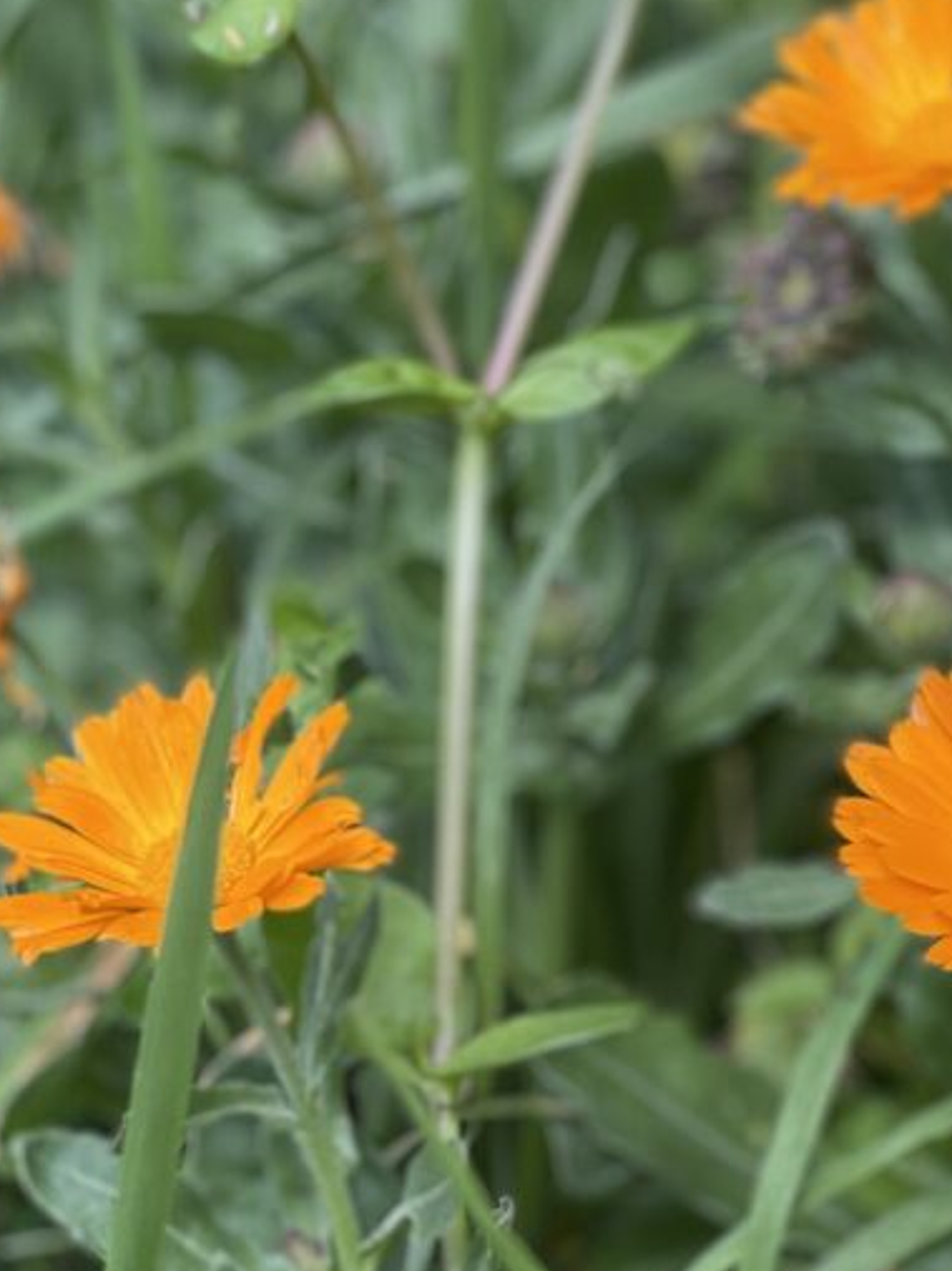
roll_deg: +1.2
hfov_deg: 9.1
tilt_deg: -16.0
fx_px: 5945
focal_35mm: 162
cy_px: 224
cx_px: 970
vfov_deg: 12.1
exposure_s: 1/121
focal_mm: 7.5
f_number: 2.2
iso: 20
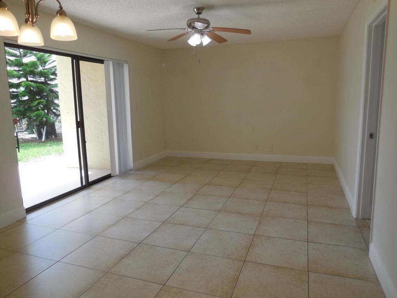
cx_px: 198
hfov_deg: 69.4
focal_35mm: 25
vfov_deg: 54.9
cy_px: 149
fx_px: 287
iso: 125
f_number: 3.1
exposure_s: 1/80
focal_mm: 4.5
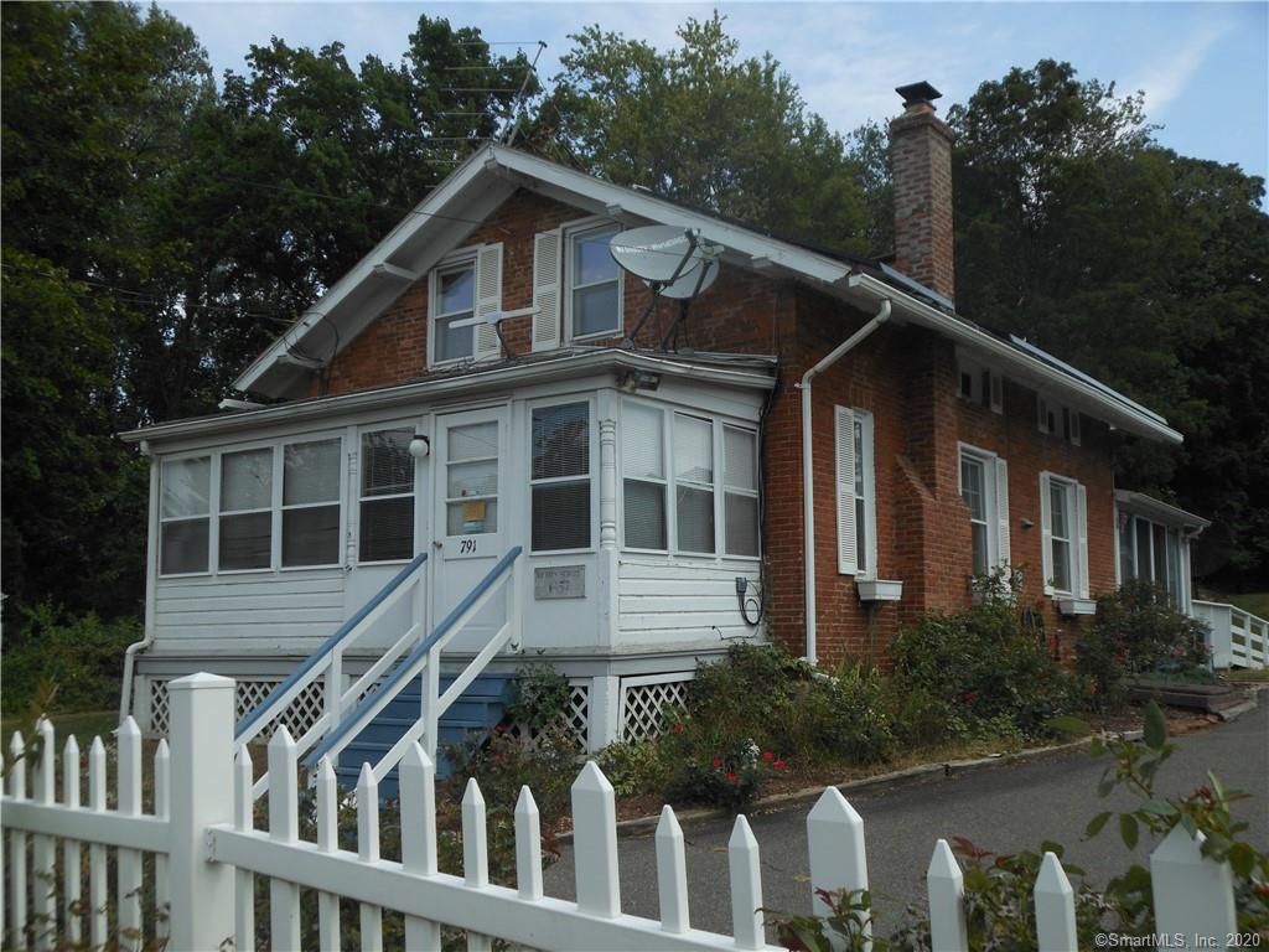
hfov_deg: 49.0
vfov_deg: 37.7
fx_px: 1393
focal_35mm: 38
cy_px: 476
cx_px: 634
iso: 80
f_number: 3.6
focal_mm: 6.8
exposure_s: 1/1000
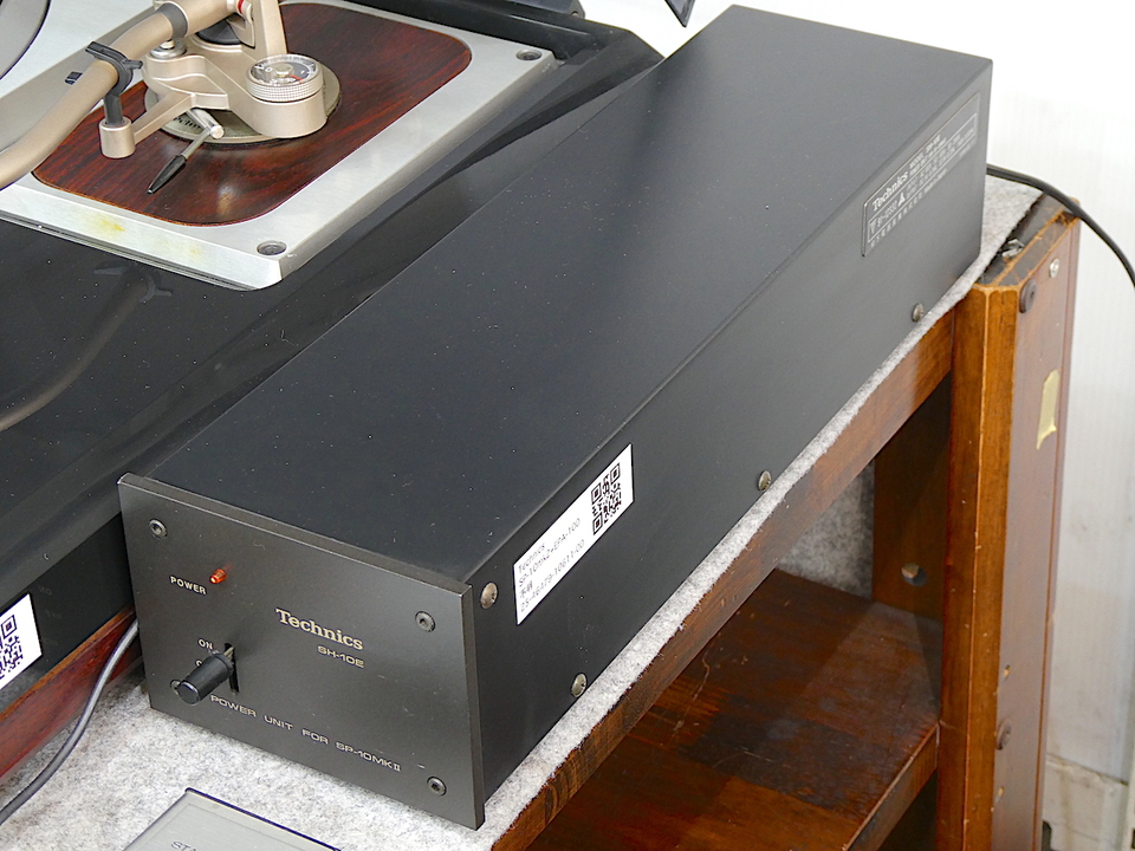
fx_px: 2590
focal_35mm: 79
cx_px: 568
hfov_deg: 24.7
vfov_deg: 18.7
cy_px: 426
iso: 200
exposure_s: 1/6
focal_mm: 14.1
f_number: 4.7
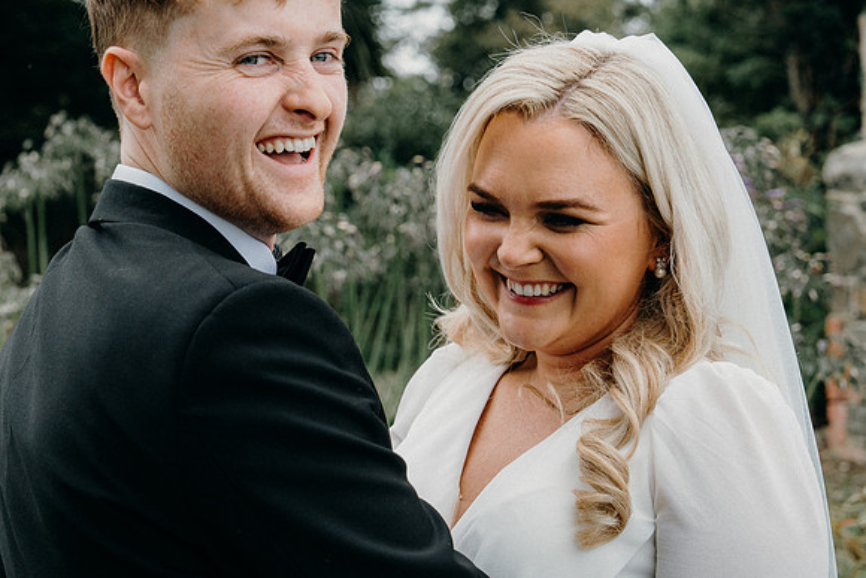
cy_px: 289
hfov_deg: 23.1
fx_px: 2117
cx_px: 433
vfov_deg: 15.5
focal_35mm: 88
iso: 400
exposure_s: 1/250
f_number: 5.6
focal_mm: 59
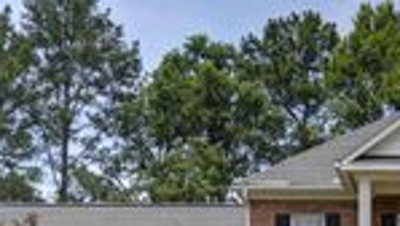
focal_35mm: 105
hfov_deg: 19.3
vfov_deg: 11.2
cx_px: 467
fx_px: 1114
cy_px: 315
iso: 320
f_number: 6.3
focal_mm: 30
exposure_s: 1/800
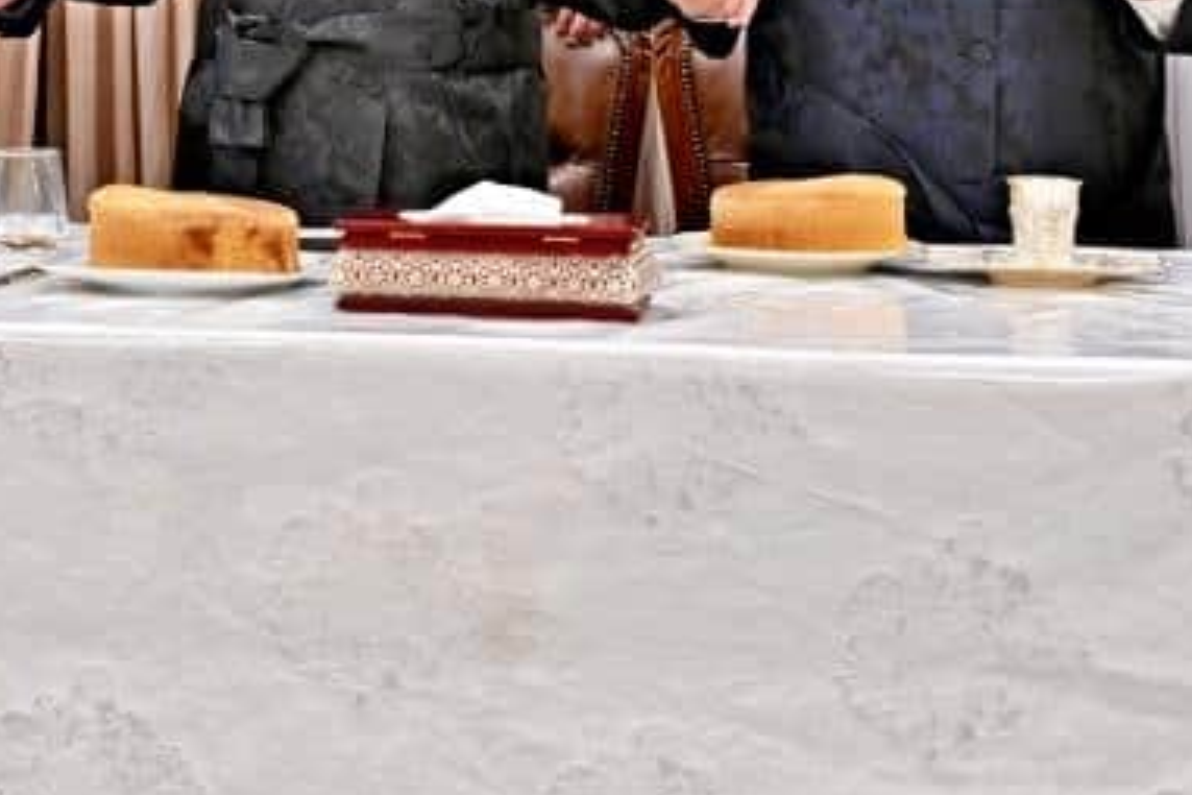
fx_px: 3377
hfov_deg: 19.7
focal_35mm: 102
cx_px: 131
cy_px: -224
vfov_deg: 13.0
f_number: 4
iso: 500
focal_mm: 38
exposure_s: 1/200
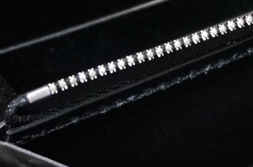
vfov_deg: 9.8
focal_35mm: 140
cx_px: 384
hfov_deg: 13.8
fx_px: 981
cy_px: 74
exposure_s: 1/60
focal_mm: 25
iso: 2500
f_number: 4.5
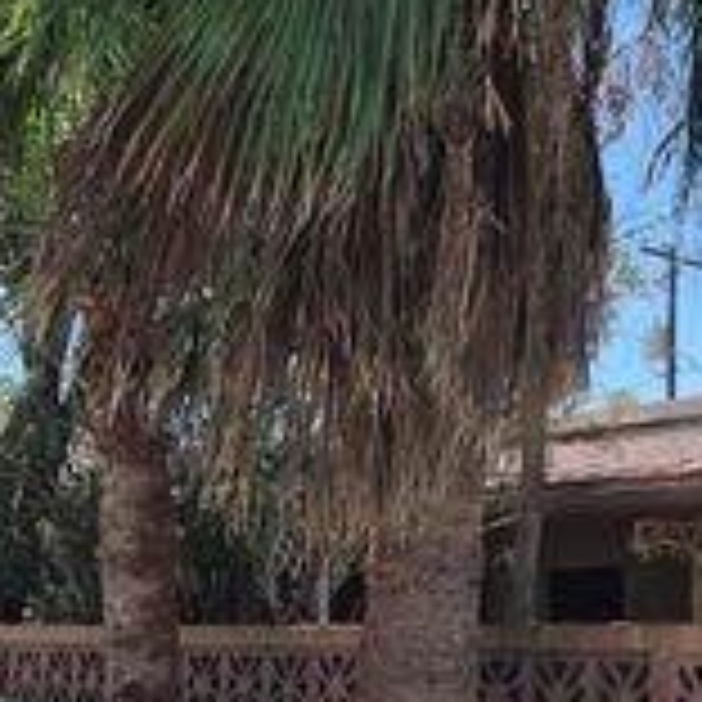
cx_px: 648
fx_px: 1491
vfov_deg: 26.5
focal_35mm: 65
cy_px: 394
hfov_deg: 25.6
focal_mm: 5.4
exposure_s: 1/2952
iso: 80
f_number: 1.8
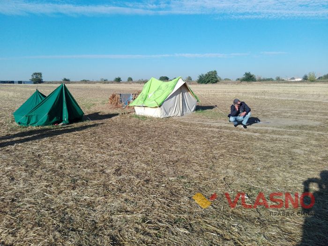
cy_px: 123
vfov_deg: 51.4
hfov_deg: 65.3
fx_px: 256
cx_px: 164
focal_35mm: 27
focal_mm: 3.68
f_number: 2
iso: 100
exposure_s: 1/1351
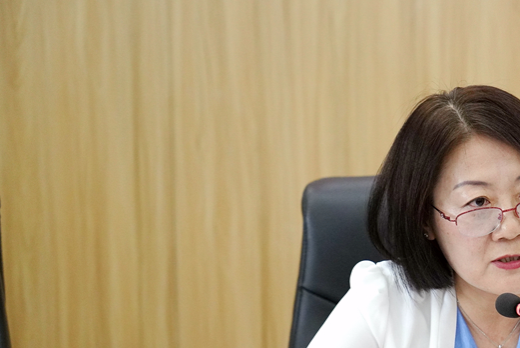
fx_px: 2052
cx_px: 489
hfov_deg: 14.3
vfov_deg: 9.6
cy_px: 292
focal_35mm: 142
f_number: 4
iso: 3200
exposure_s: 1/200
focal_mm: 74
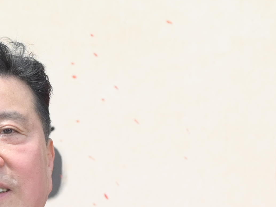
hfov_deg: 5.3
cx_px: -176
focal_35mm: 370
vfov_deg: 4.0
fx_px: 2949
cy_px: 375
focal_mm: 48
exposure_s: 1/1250
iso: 640
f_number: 5
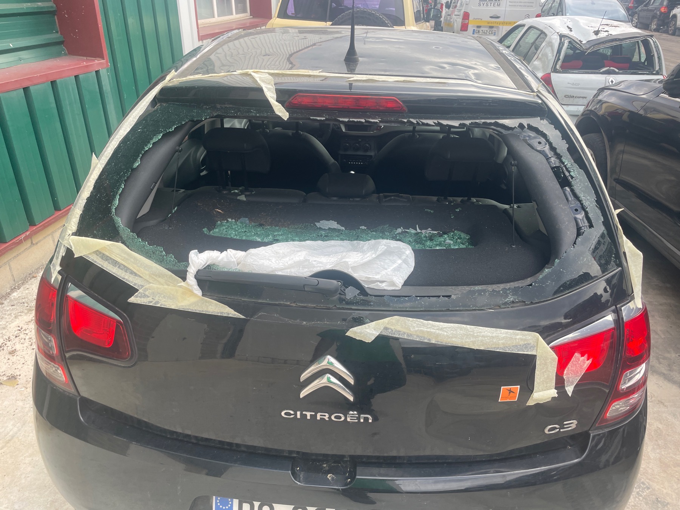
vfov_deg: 53.1
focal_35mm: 26
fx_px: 511
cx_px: 340
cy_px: 255
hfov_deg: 67.3
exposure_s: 1/424
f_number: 1.6
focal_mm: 4.2
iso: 32
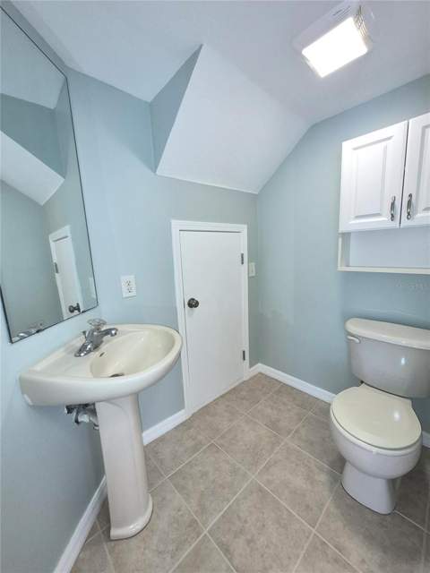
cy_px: 286
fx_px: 215
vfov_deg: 106.2
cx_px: 215
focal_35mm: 13
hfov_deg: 89.9
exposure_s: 1/60
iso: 160
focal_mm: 1.74
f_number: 2.2
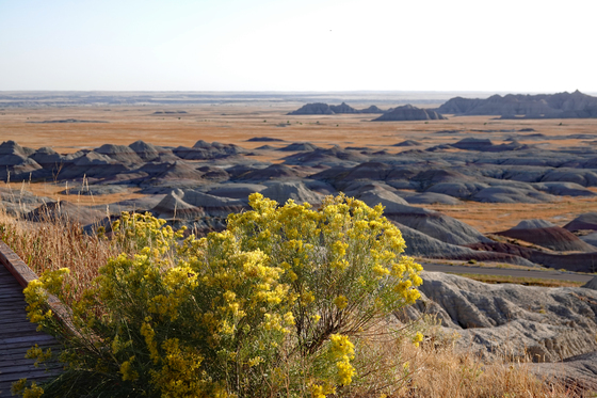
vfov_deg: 19.4
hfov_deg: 28.9
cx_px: 298
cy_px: 199
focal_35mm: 70
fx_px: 1160
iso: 64
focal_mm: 25.61
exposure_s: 1/400
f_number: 3.5
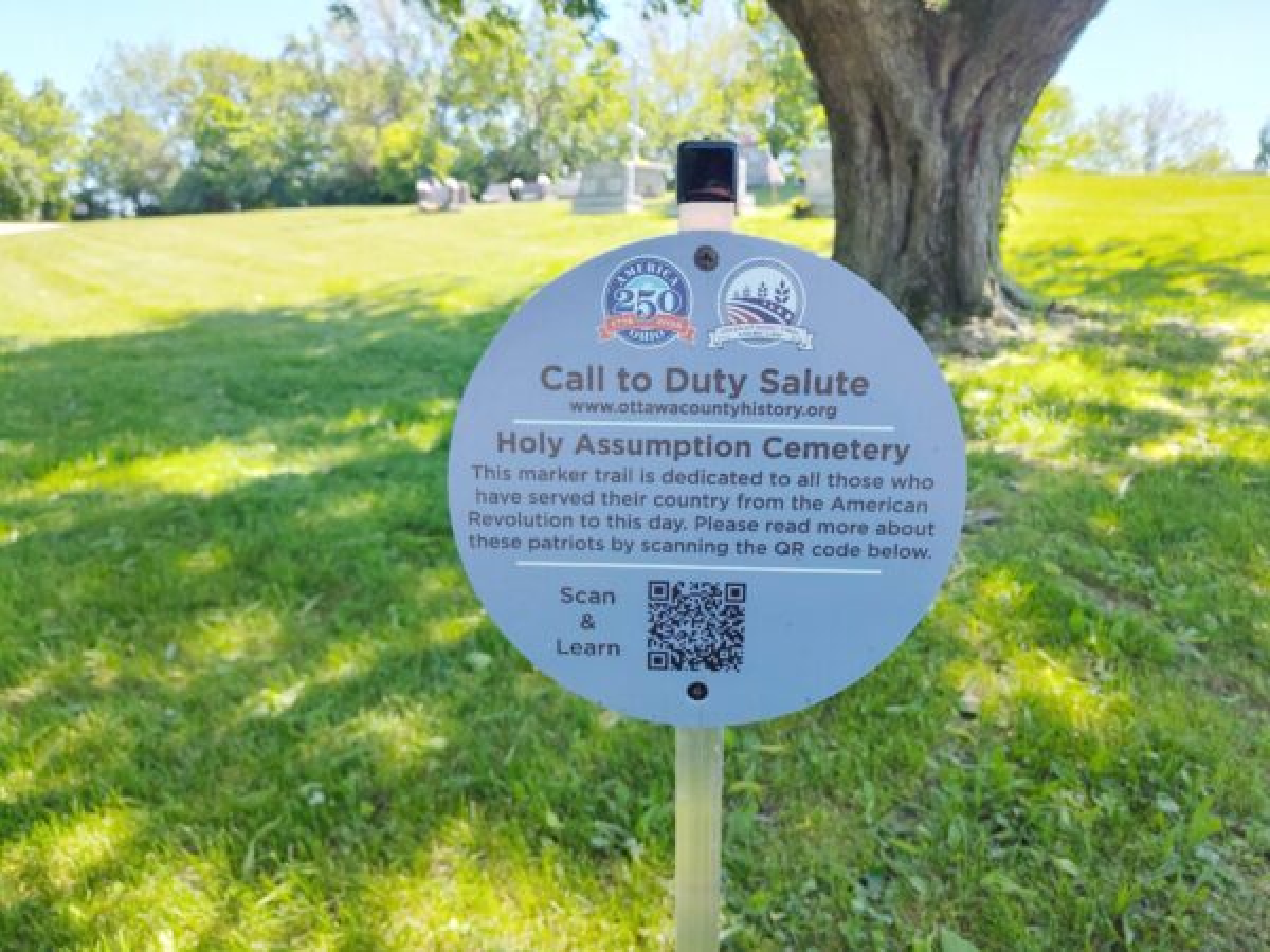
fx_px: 844
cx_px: 635
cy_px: 476
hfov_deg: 73.9
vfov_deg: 58.9
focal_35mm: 23
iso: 100
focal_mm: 5.56
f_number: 1.8
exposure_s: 1/429
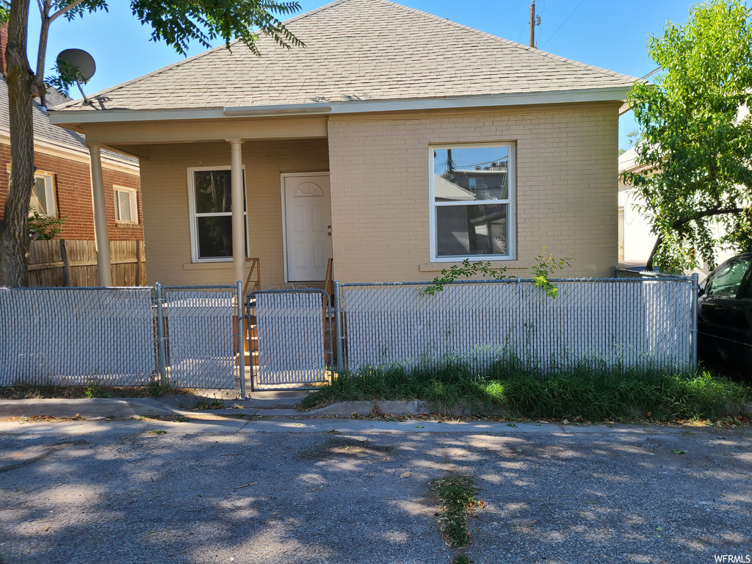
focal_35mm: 26
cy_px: 282
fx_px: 565
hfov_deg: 67.3
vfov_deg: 53.1
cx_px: 376
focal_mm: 5.4
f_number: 1.8
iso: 40
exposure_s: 1/578
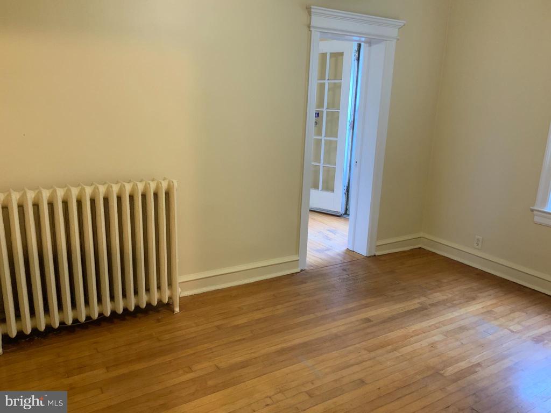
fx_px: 462
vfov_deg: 48.2
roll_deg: -1.5
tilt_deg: -13.8
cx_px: 276
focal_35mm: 29
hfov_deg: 61.7
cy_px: 206
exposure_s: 1/60
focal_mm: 3
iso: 160
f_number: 1.8
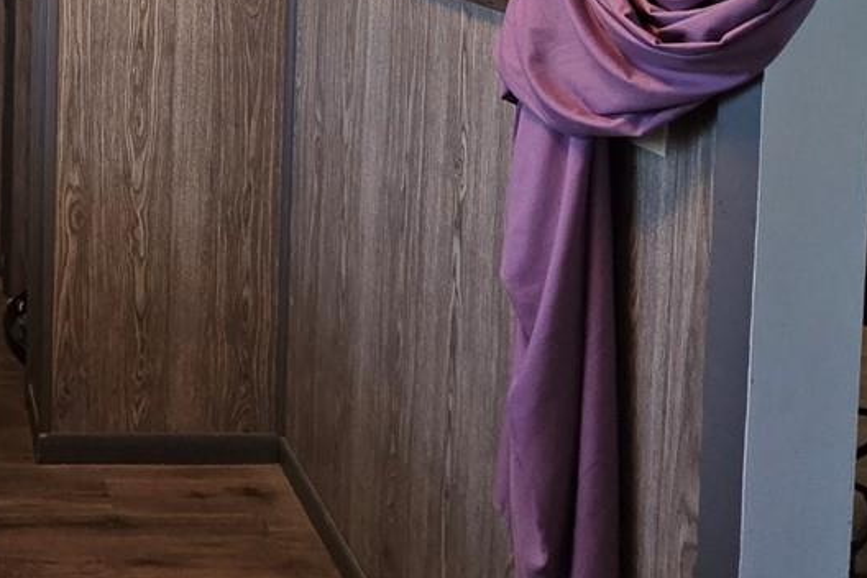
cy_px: -141
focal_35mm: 41
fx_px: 987
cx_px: -46
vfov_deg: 27.9
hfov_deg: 40.1
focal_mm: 2.2
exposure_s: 1/60
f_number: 2.2
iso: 200
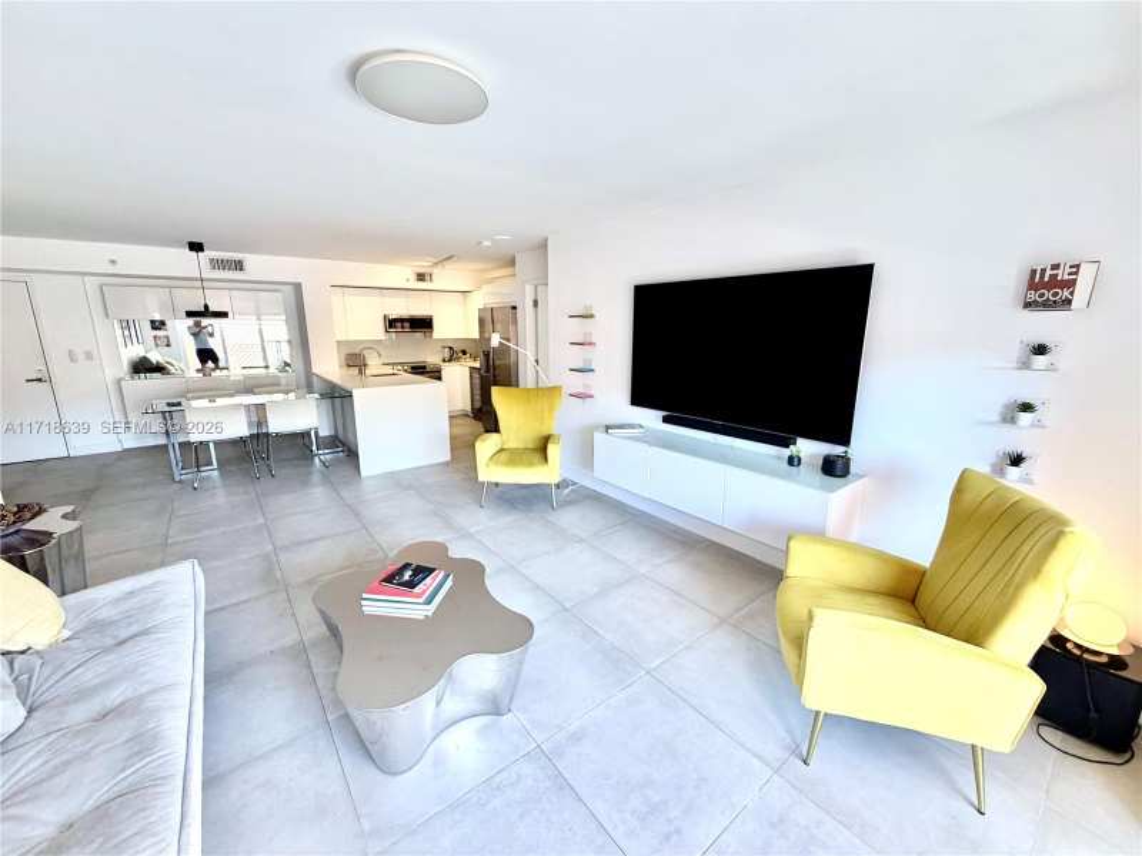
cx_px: 571
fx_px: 462
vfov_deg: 85.7
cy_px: 428
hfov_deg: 102.1
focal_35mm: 14
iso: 125
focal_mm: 2.22
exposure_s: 1/120
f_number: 2.2
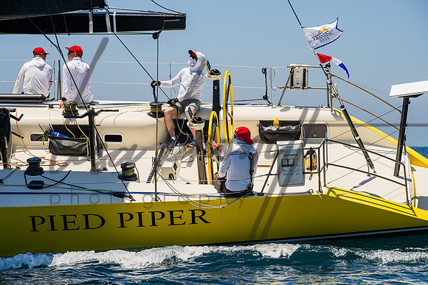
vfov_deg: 10.7
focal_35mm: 128
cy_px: 143
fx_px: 1527
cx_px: 222
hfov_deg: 16.0
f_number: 8
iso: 500
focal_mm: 120
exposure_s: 1/2000
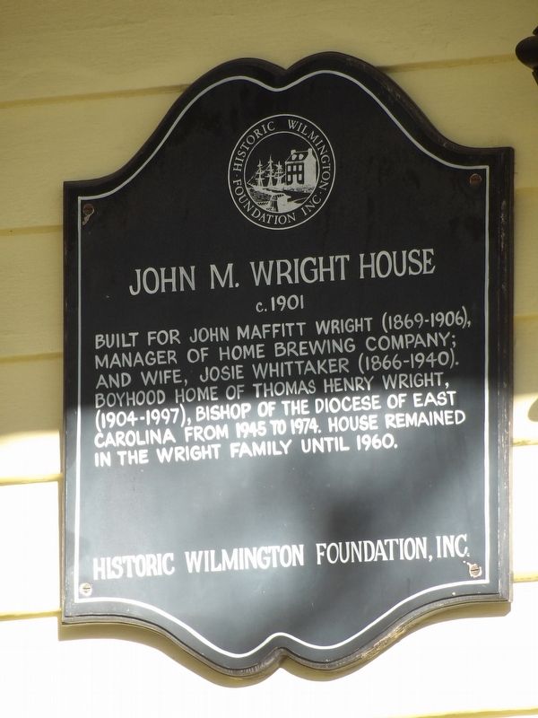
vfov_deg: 2.8
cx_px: 269
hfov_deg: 2.1
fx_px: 14900
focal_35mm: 719
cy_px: 359
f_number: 4.4
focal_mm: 128.9
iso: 100
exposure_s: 1/112
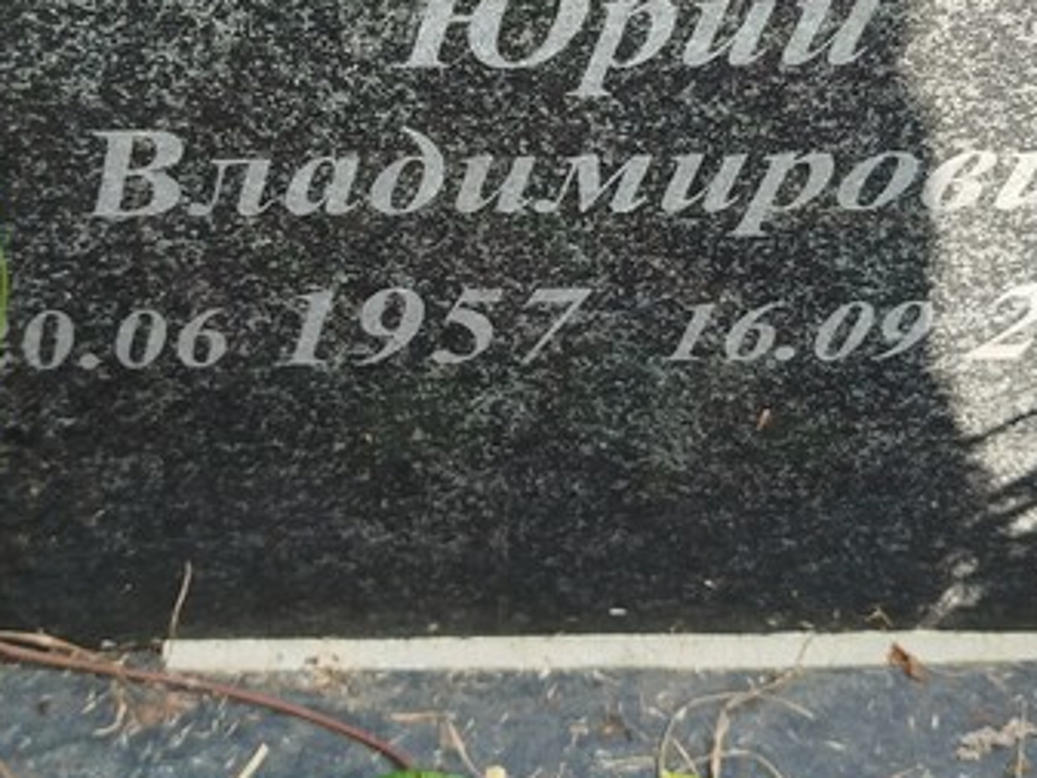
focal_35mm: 57
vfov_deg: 25.3
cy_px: 169
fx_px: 1708
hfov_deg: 33.8
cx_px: 511
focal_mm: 5.31
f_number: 1.7
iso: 50
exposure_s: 1/108
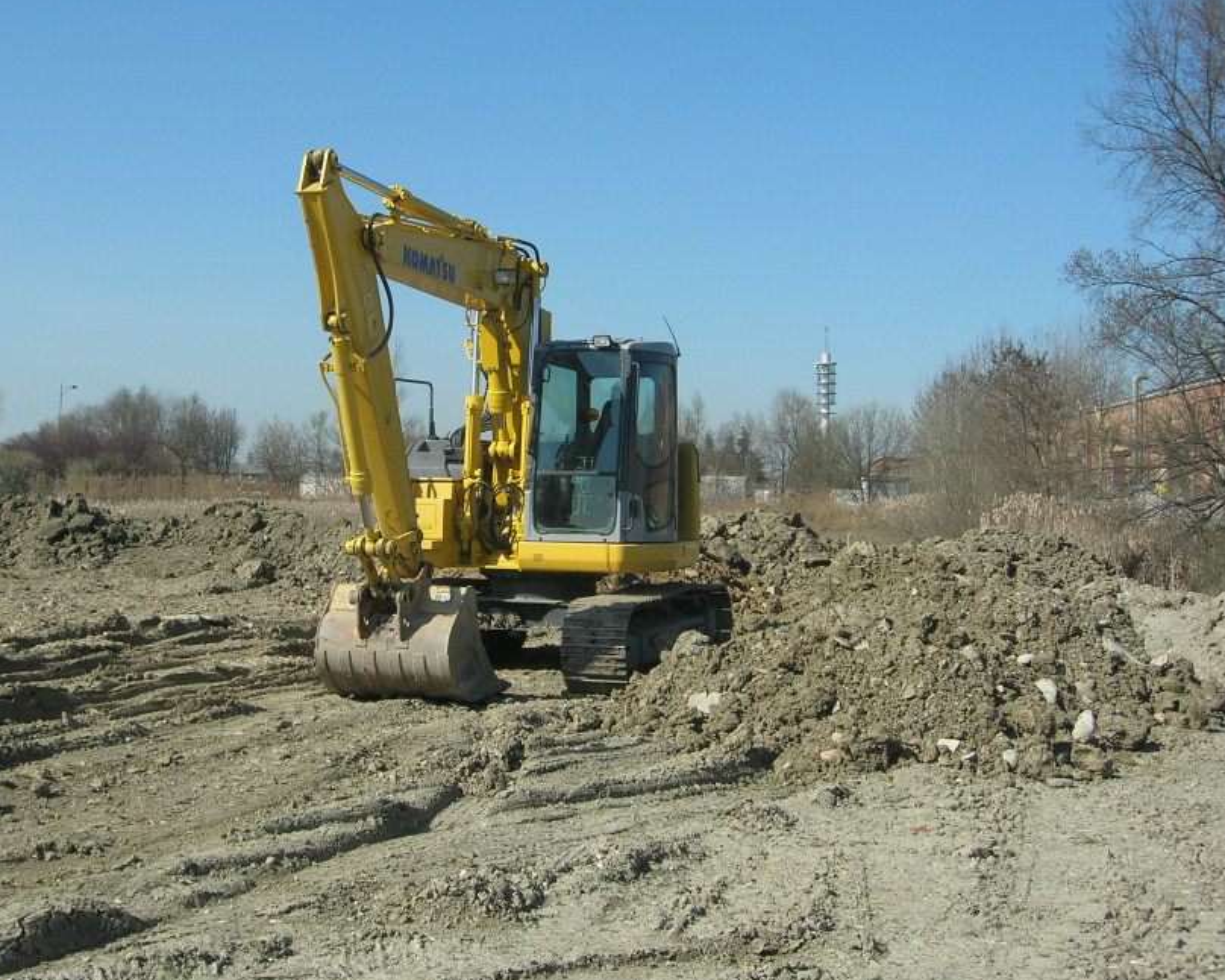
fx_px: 1704
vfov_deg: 32.0
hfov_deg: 39.3
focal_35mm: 47
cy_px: 420
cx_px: 473
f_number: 4.8
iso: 64
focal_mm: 7.8
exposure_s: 1/622
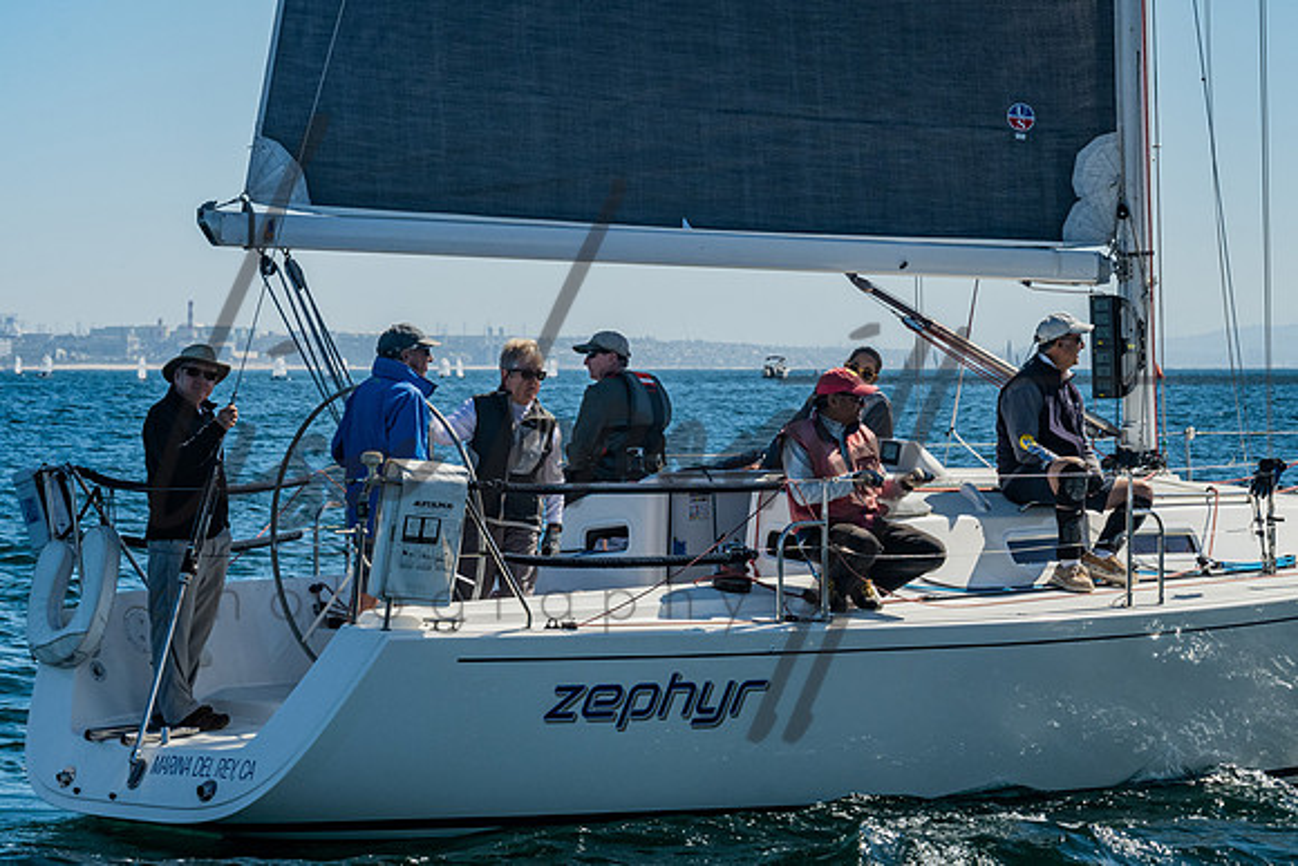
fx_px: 5391
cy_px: 374
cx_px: 648
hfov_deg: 13.7
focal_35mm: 150
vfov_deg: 9.2
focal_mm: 91
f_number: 10
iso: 400
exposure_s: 1/400
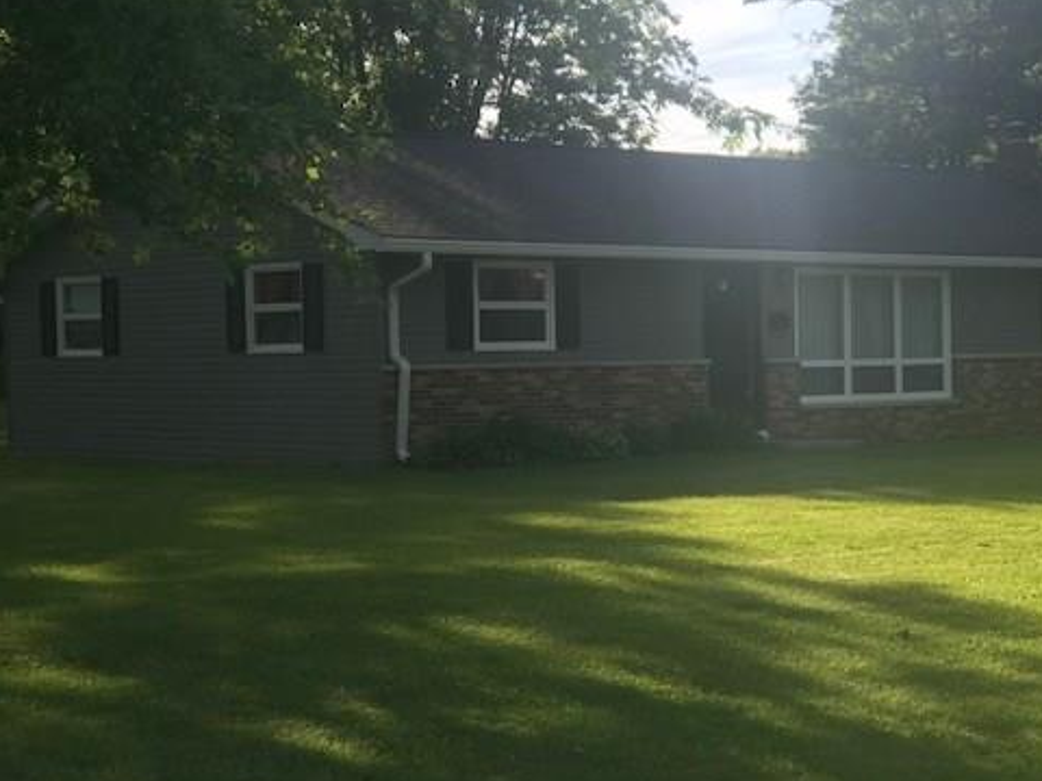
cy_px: 425
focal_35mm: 76
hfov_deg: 25.5
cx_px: 688
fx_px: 2288
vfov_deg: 19.4
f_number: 2.8
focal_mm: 6.6
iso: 20
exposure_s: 1/167
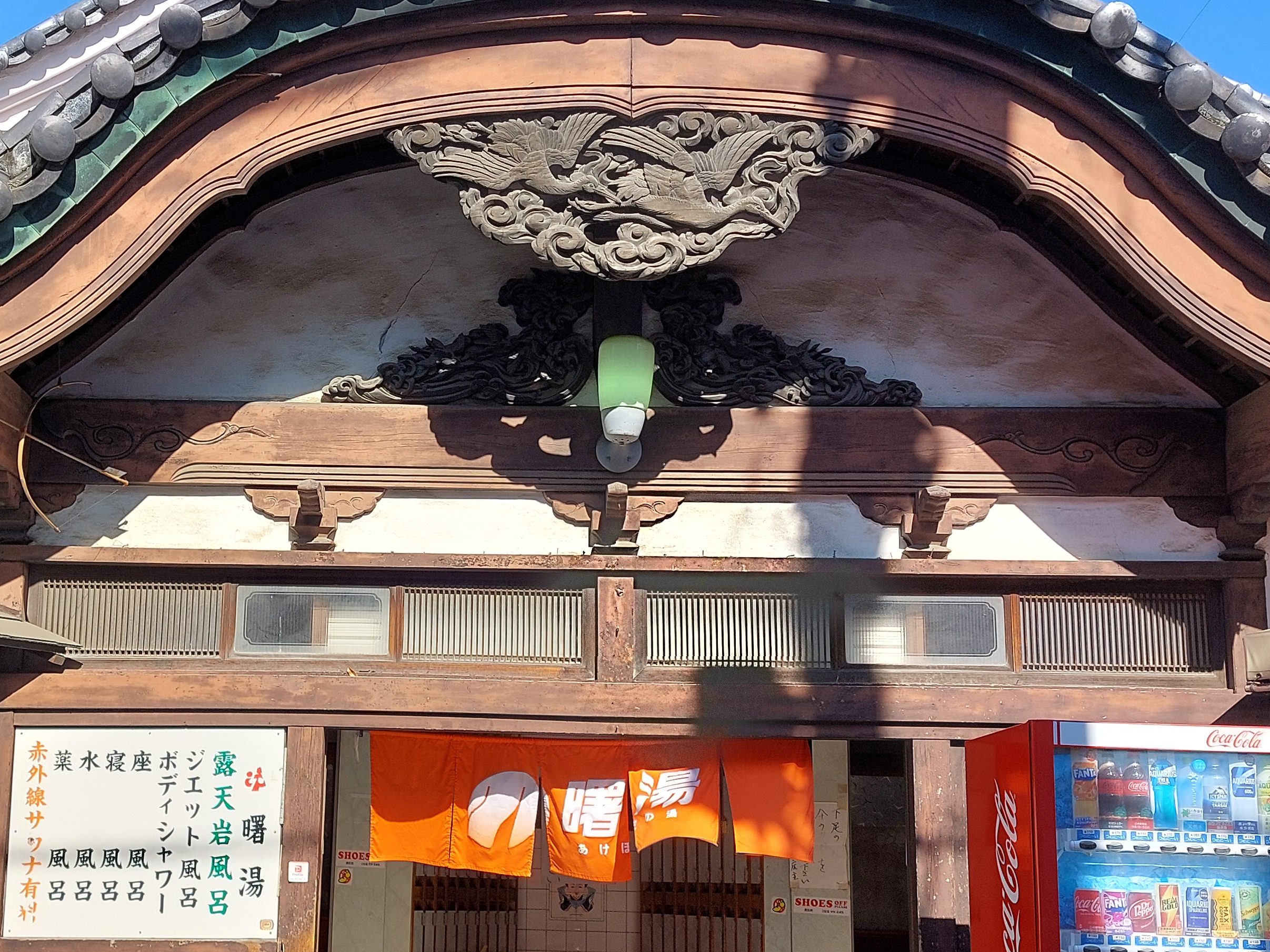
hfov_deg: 40.8
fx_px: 1687
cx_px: 434
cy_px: 626
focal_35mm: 46
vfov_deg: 31.3
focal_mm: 5.23
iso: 25
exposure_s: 1/843
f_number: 1.8
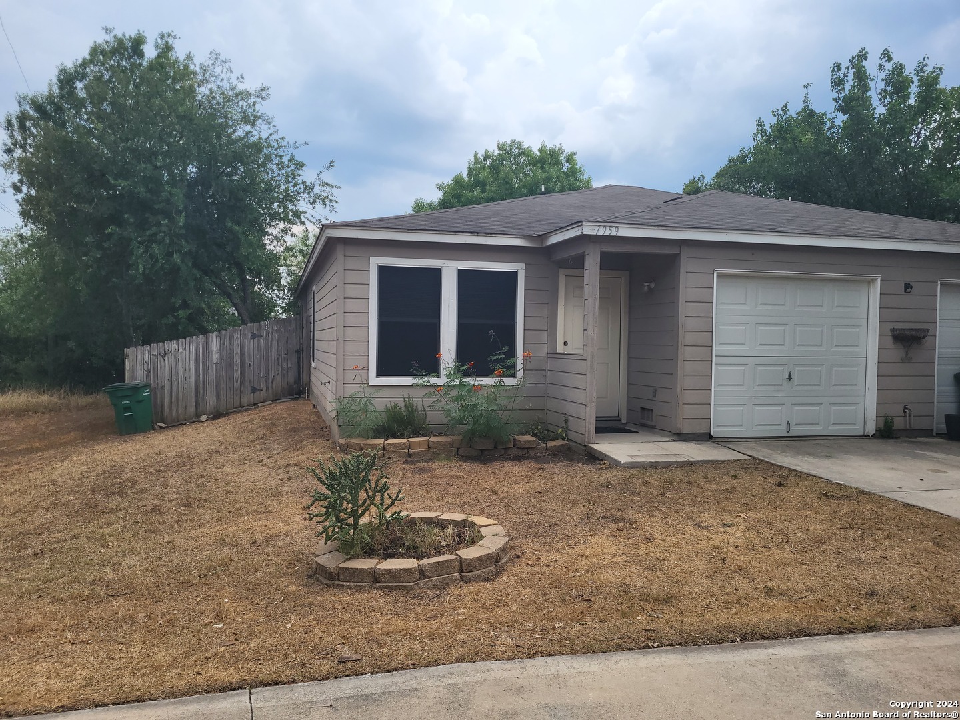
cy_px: 360
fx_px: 721
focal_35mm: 26
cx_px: 480
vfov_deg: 53.1
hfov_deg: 67.3
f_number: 1.8
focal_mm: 5.4
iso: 40
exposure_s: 1/955
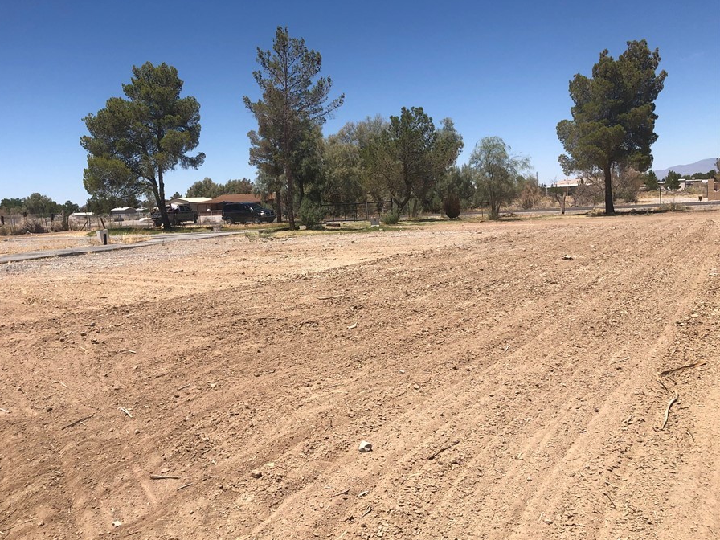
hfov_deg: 56.6
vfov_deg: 44.2
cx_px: 309
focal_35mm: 32
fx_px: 666
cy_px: 280
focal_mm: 3.99
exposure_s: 1/3003
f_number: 1.8
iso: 25
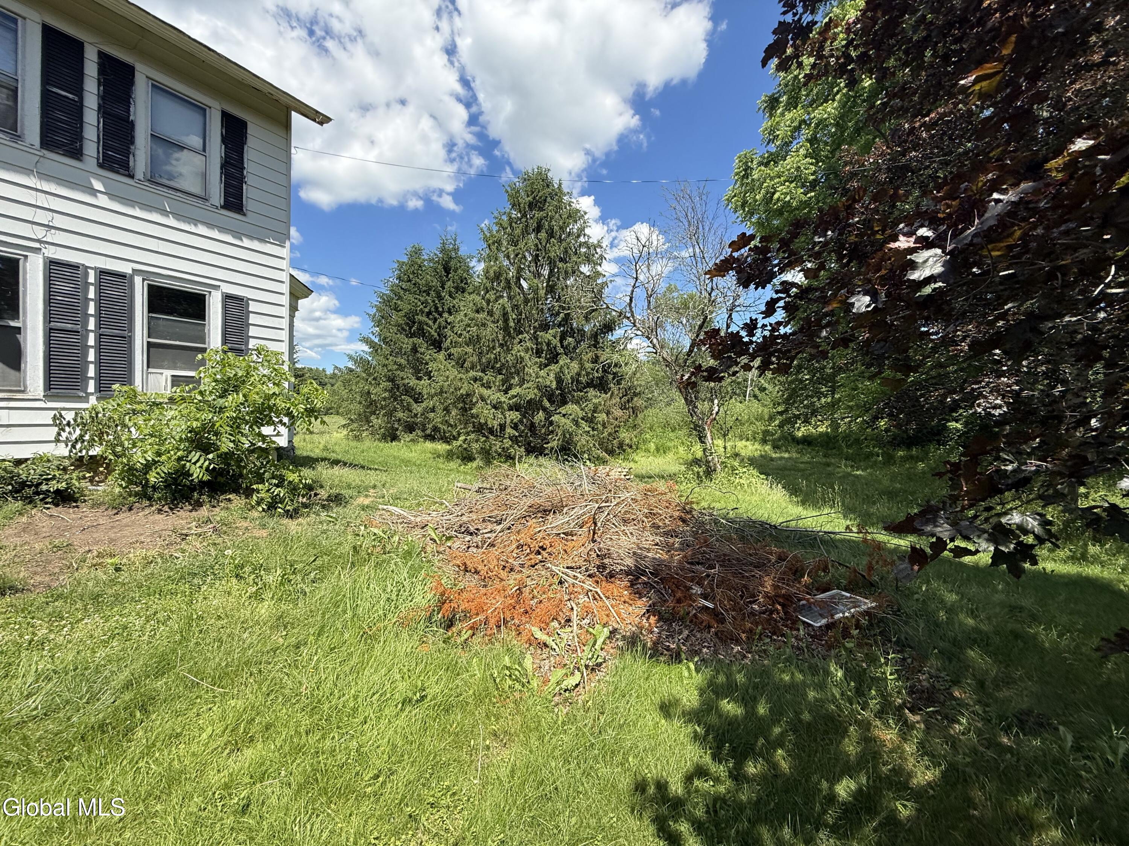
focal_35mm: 14
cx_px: 564
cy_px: 423
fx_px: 457
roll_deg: +0.9
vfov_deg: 85.7
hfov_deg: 102.1
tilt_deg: +1.0
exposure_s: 1/1105
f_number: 2.2
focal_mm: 2.22
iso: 50
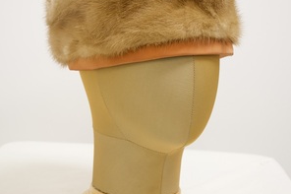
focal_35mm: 80
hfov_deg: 25.4
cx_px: 146
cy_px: 71
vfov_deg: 17.1
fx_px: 644
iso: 1600
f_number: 5.6
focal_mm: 35
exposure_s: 1/60
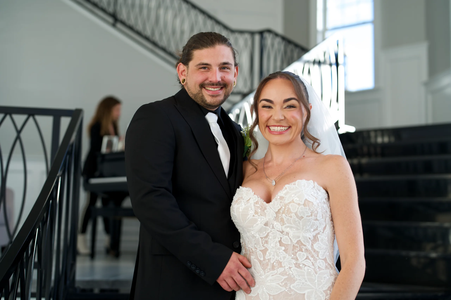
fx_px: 626
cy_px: 150
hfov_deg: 39.6
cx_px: 226
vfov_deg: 27.0
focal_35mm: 50
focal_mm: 50
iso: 100
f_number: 2
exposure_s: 1/320
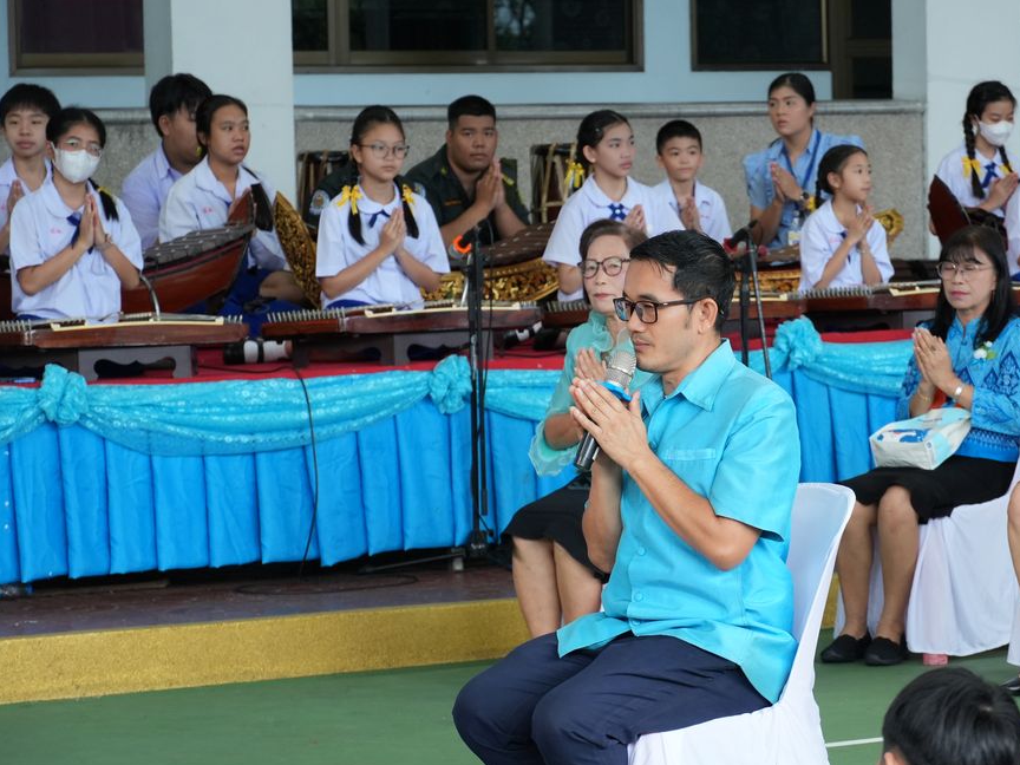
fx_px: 4096
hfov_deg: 14.2
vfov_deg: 10.7
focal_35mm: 139
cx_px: 662
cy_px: 440
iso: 1000
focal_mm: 74
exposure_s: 1/100
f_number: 5.6
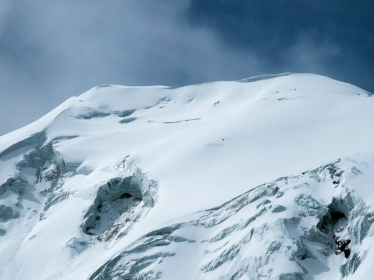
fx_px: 1178
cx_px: 194
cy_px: 200
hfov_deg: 18.0
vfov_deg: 13.5
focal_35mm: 109
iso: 50
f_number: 2.4
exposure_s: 1/23000
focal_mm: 7.9
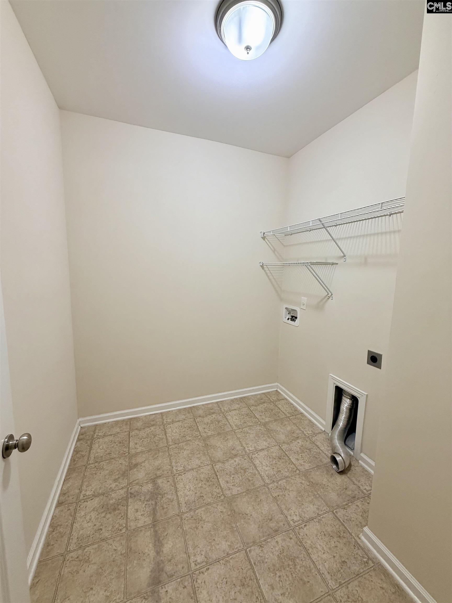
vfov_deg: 102.1
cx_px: 226
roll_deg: -1.5
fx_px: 244
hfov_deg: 85.7
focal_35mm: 14
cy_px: 302
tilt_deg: -7.3
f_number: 2.2
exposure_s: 1/120
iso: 320
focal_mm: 2.22
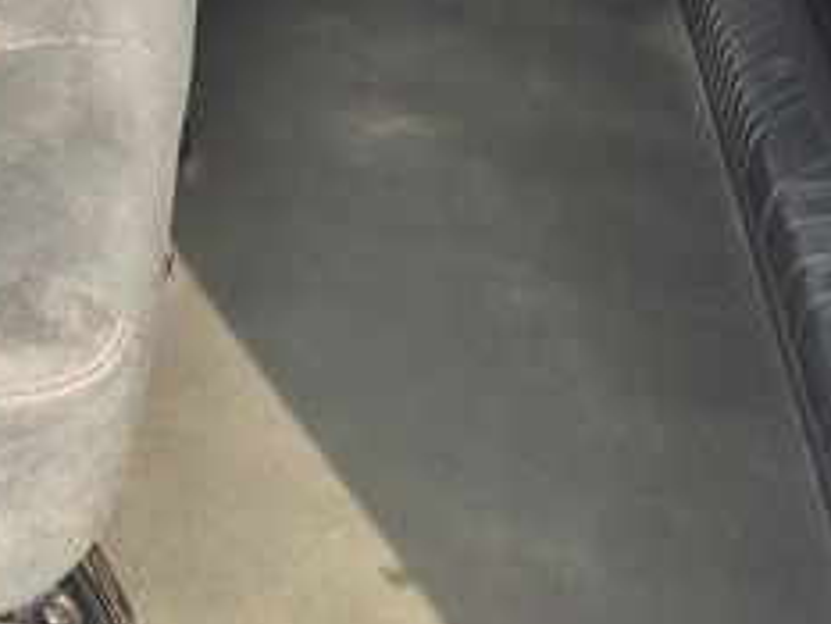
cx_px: -164
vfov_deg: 13.4
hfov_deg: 18.4
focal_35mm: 101
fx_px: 2426
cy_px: -431
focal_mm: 5.4
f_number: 1.8
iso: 25
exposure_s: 1/180
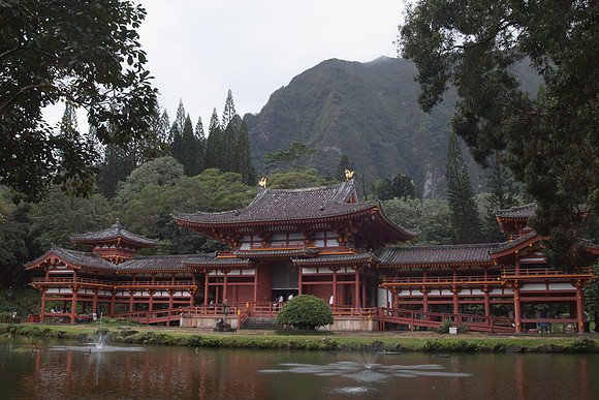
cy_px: 200
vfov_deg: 41.1
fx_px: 533
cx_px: 300
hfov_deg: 58.7
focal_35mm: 32
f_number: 6.3
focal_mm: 24
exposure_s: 1/80
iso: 100
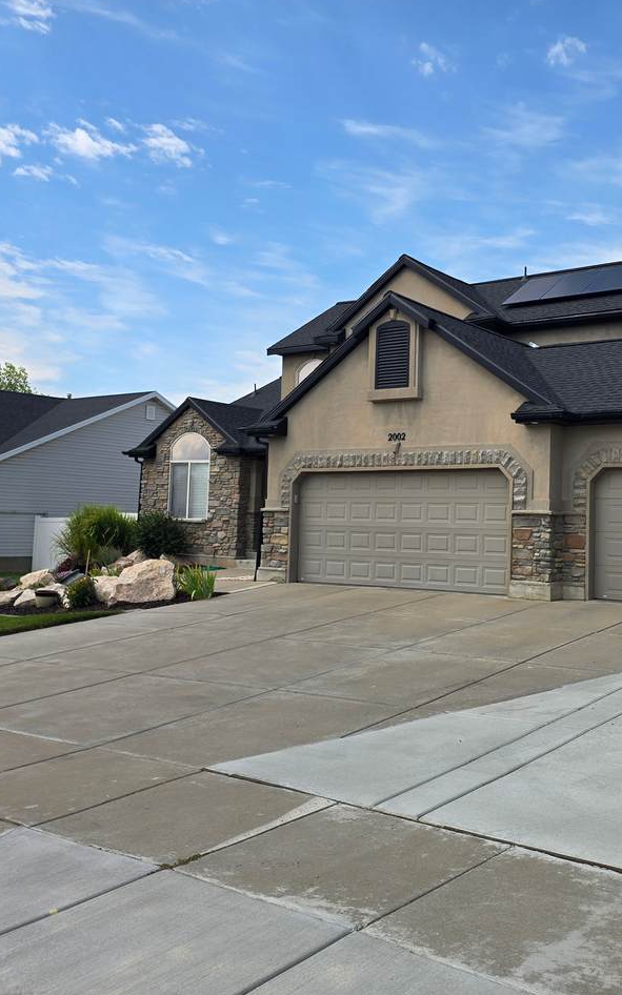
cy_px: 493
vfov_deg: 58.1
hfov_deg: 37.4
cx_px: 462
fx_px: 895
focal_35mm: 33
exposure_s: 1/792
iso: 12
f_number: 1.7
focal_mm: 6.3
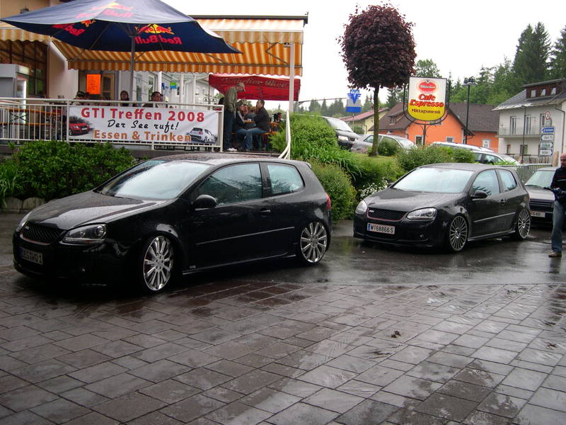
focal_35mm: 38
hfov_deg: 49.0
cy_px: 212
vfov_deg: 37.7
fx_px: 621
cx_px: 283
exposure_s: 1/136
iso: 100
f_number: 2.8
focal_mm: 8
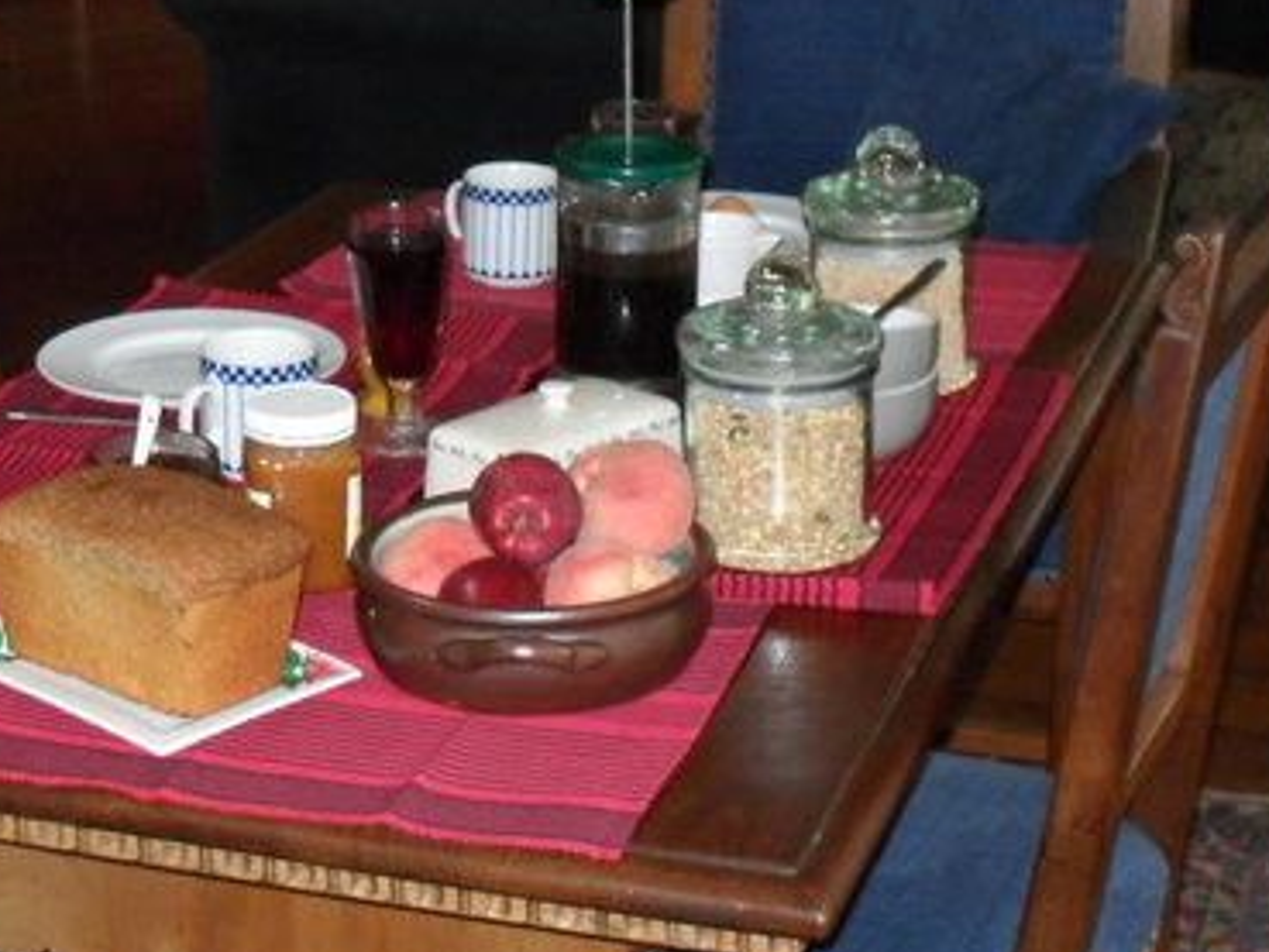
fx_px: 3337
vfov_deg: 16.2
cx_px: 495
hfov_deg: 21.5
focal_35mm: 91
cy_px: 412
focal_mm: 12.3
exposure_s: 1/60
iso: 320
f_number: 4
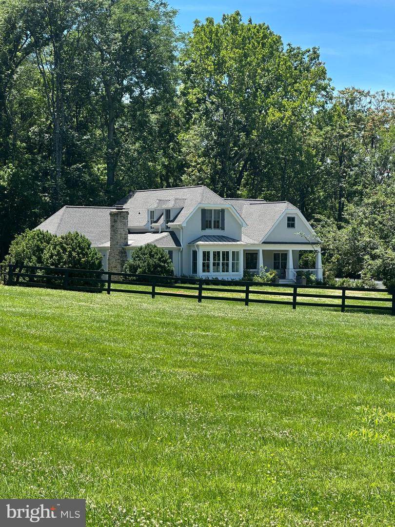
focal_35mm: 77
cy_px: 264
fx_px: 1172
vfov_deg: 25.3
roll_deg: -1.2
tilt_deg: +1.5
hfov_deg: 19.1
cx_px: 198
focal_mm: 9
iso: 32
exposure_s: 1/349
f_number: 2.8
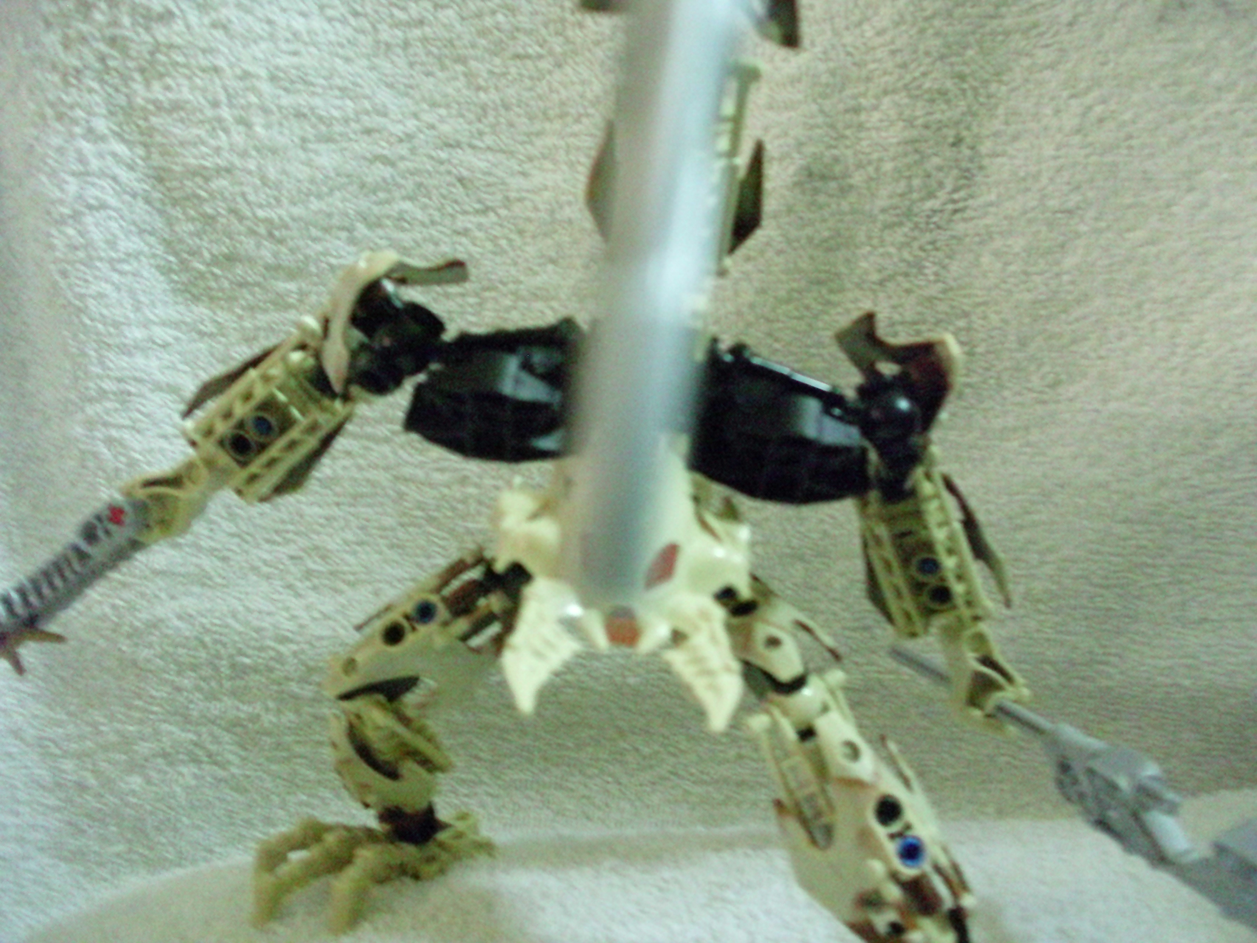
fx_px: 1380
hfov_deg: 49.0
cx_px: 628
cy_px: 472
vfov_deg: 37.7
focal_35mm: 38
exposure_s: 1/11
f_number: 3.1
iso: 1600
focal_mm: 6.3
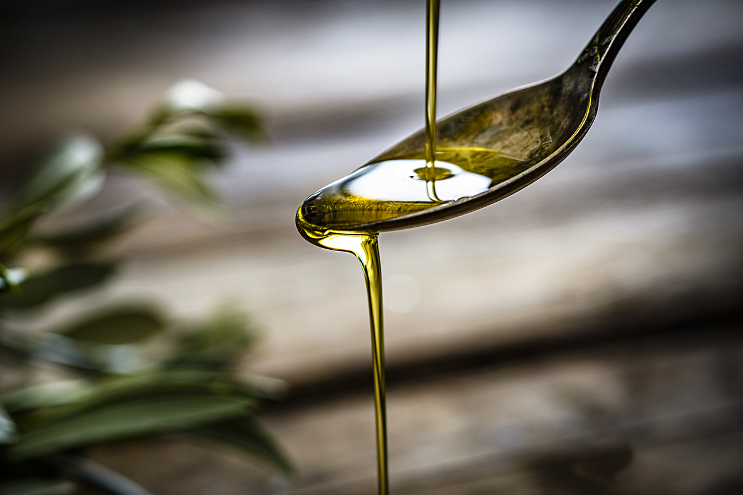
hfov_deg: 22.6
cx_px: 372
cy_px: 248
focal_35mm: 90
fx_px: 1858
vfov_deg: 15.2
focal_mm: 90
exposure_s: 1/2
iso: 200
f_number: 5.6
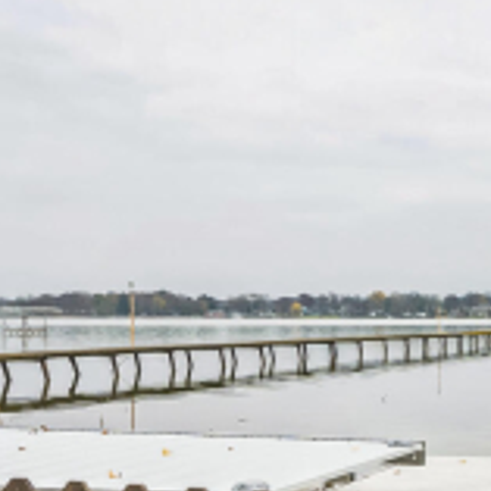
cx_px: 585
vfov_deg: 30.0
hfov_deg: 26.7
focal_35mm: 57
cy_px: 197
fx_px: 915
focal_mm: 14
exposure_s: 1/60
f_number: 8
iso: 200
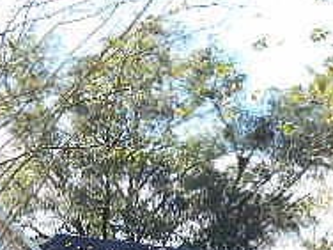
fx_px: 1049
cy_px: 374
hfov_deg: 18.0
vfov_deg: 12.9
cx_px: 115
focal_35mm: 109
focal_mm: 5.8
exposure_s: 1/160
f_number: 3.6
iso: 80
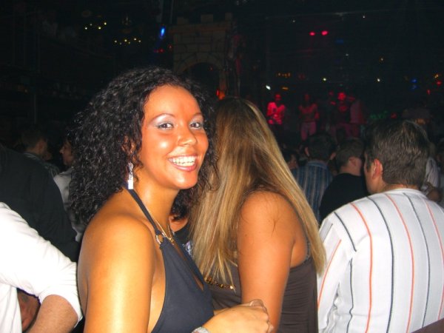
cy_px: 166
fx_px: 487
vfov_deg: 37.7
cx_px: 222
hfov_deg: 49.0
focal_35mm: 38
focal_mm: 7.9
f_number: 2.8
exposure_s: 1/60
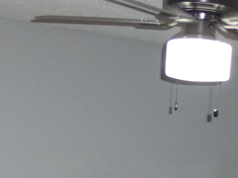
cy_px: 278
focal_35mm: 98
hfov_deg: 19.9
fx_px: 673
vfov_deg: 14.0
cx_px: 174
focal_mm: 4.3
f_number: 3.3
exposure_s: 1/60
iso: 320
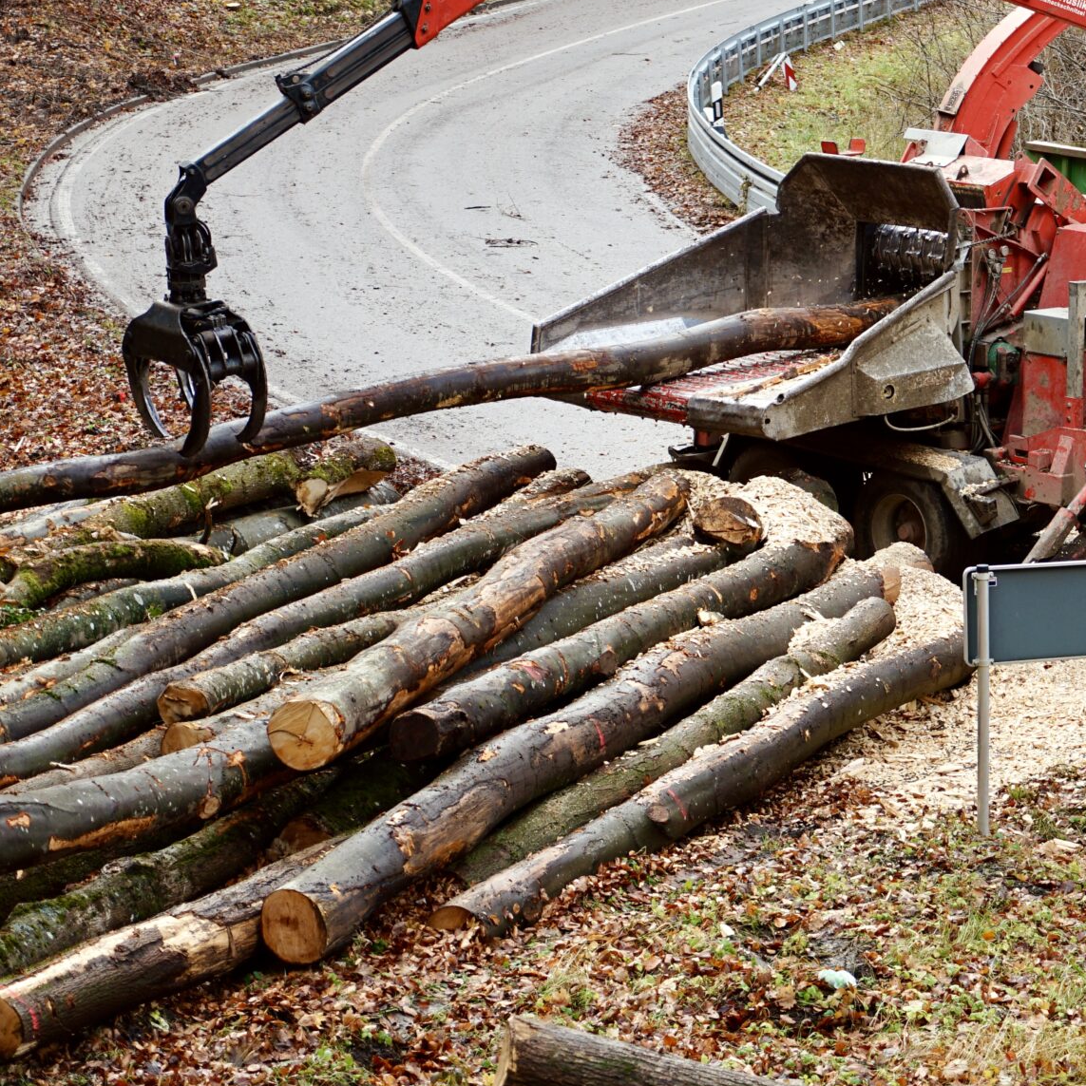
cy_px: 294
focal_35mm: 118
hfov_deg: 14.5
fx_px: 4188
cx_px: 1154
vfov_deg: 14.7
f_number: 4
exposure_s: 1/160
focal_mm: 62
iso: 125
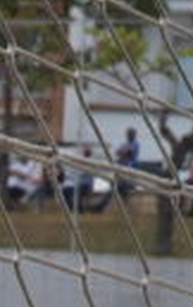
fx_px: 2038
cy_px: 405
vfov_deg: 8.5
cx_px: -288
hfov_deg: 5.2
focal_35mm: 243
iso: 100
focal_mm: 27
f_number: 5.6
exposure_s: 1/250
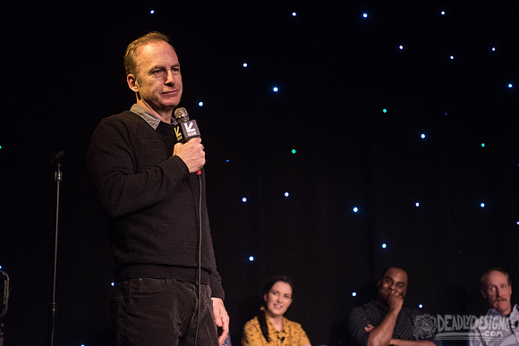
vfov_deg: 19.5
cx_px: 260
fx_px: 1009
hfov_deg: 28.8
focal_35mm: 70
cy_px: 173
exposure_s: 1/400
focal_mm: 70
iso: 2000
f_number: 3.2
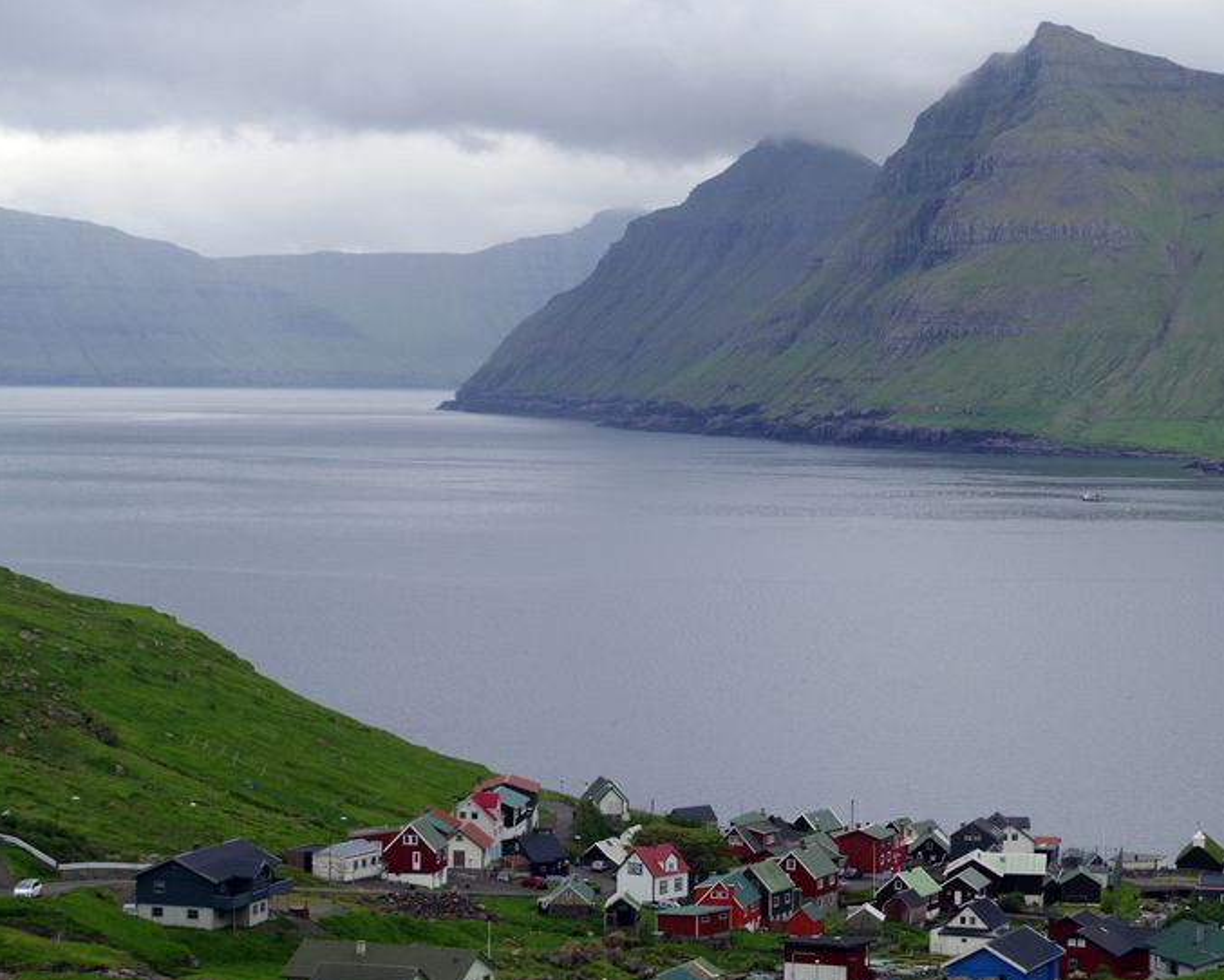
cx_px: 897
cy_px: 482
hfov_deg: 19.6
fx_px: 3515
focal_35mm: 97
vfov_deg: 15.9
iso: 800
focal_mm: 70
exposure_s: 1/1250
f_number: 7.1
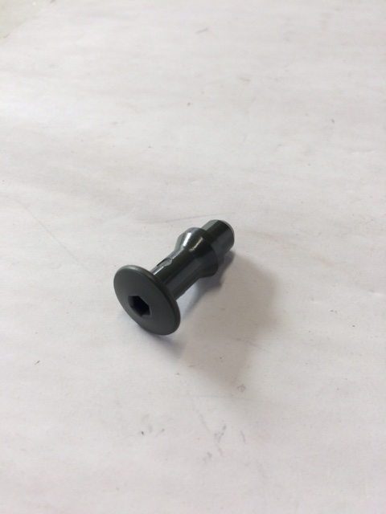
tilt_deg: -51.9
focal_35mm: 29
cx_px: 193
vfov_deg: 61.7
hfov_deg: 48.2
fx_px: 431
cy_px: 257
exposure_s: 1/100
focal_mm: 4.15
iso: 64
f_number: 2.2
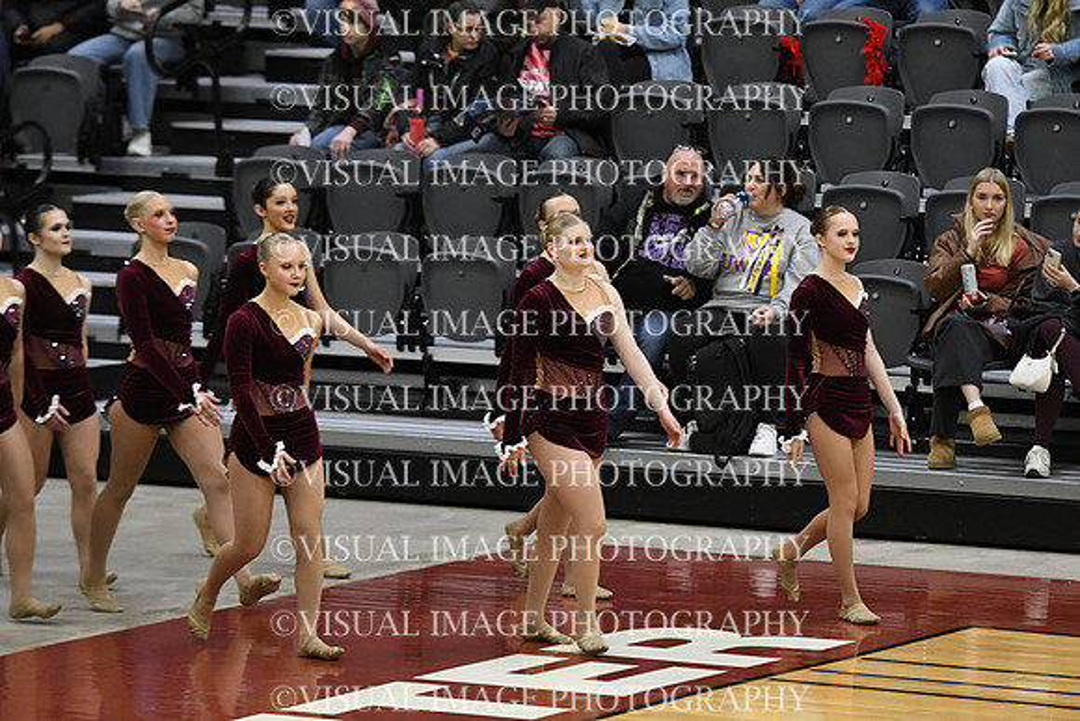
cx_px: 540
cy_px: 360
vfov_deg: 5.4
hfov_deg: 8.1
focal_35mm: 255
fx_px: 7651
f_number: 3.5
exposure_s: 1/400
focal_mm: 170
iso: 4000
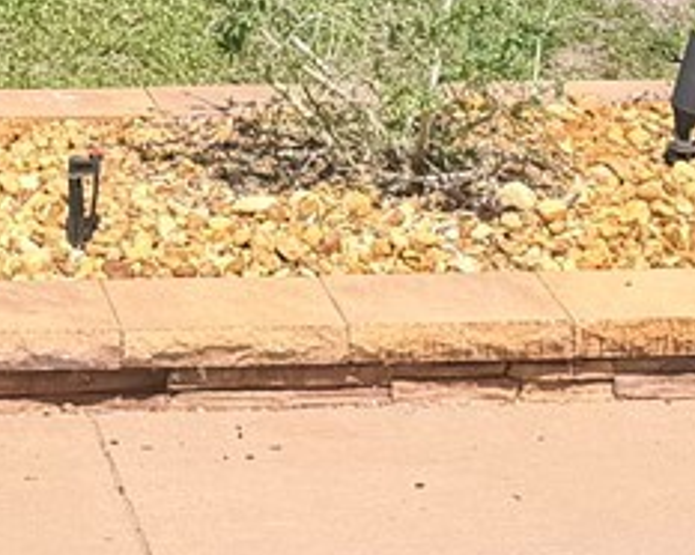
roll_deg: -0.2
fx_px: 3309
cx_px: -95
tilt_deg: +2.2
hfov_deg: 11.8
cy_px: -824
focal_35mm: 161
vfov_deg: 8.6
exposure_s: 1/4405
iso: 80
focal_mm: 6.76
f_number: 1.78
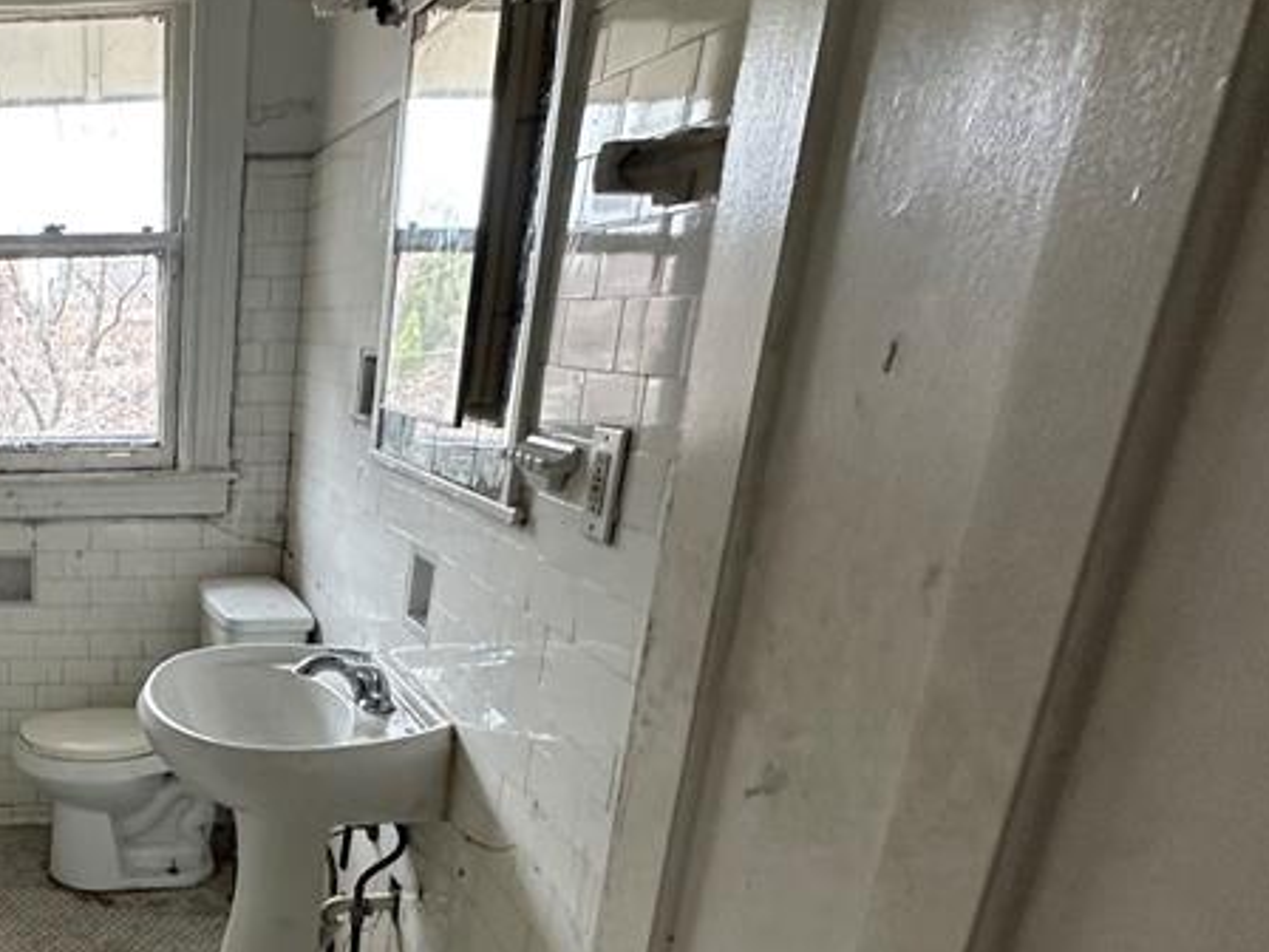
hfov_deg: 47.7
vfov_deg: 42.3
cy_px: 754
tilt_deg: -20.1
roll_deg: +0.8
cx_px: 17
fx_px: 1173
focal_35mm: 32
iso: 320
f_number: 2.2
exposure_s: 1/60
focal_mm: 2.22
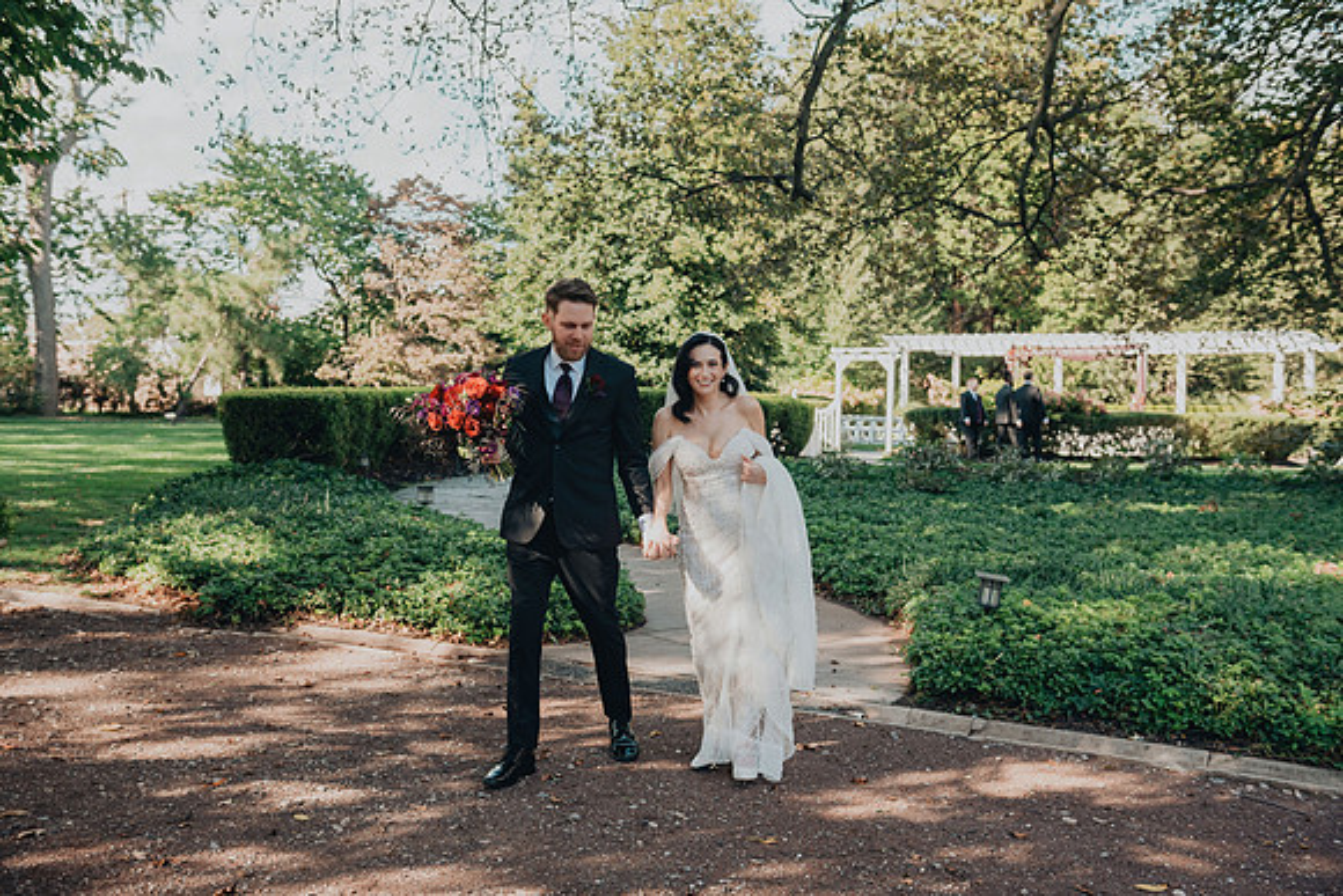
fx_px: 1418
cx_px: 672
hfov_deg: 50.7
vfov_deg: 35.1
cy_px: 448
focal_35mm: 38
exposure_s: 1/500
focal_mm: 38
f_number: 4
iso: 400
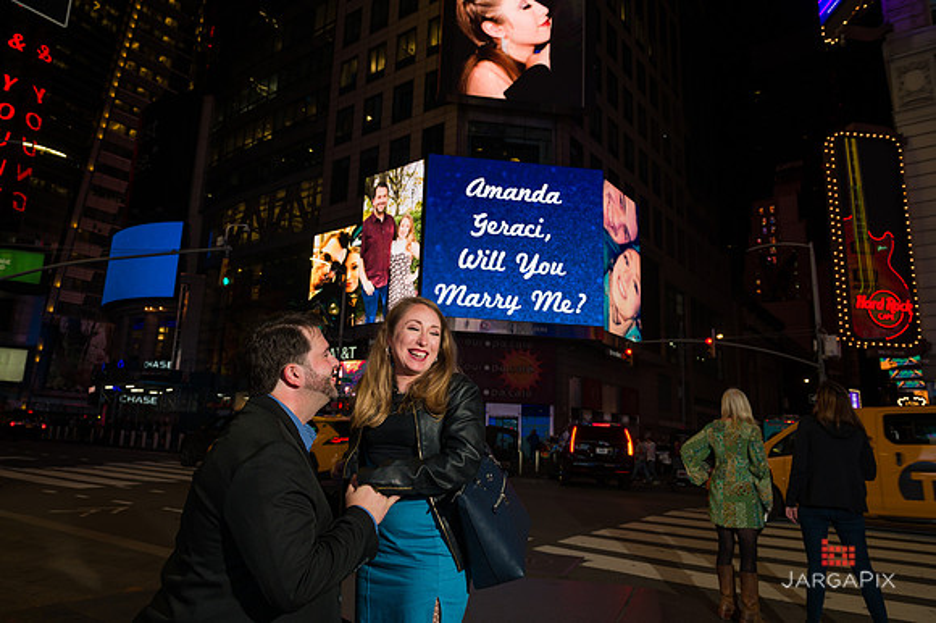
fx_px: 624
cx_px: 468
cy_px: 312
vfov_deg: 53.1
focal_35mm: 24
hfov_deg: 73.8
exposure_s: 1/200
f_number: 5.6
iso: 500
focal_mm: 24
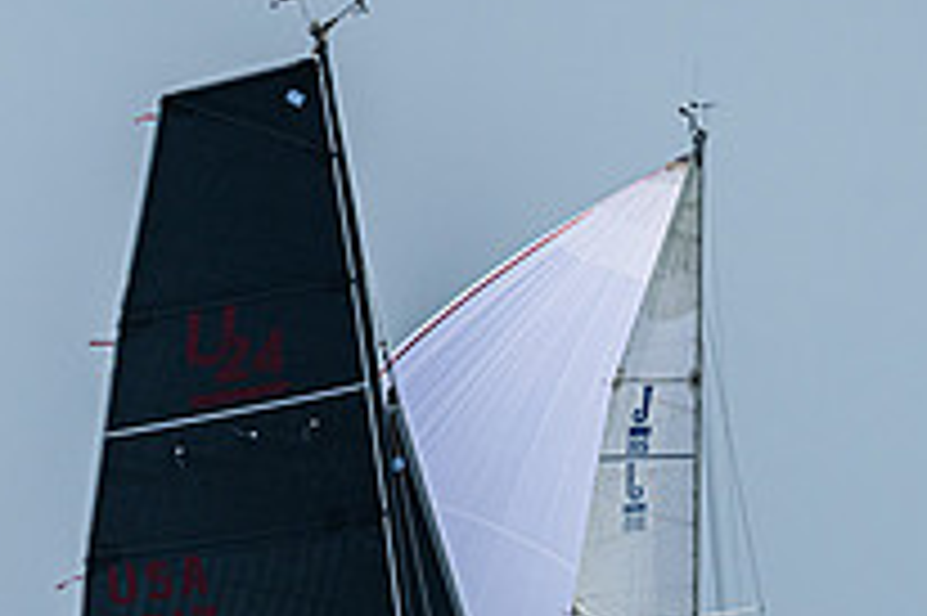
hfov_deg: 3.6
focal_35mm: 569
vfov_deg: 2.4
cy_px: 954
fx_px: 14640
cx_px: 30
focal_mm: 175
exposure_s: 1/5000
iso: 400
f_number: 6.3
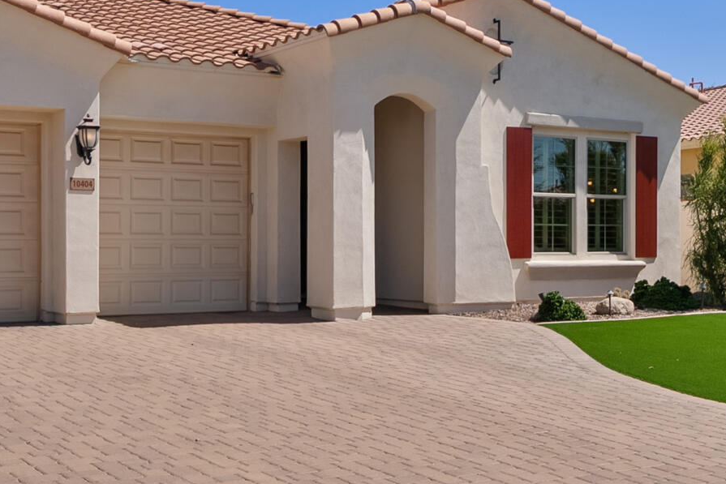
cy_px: 233
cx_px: 384
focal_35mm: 57
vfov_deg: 23.8
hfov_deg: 35.0
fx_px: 1150
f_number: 8
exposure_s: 1/200
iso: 100
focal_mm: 17
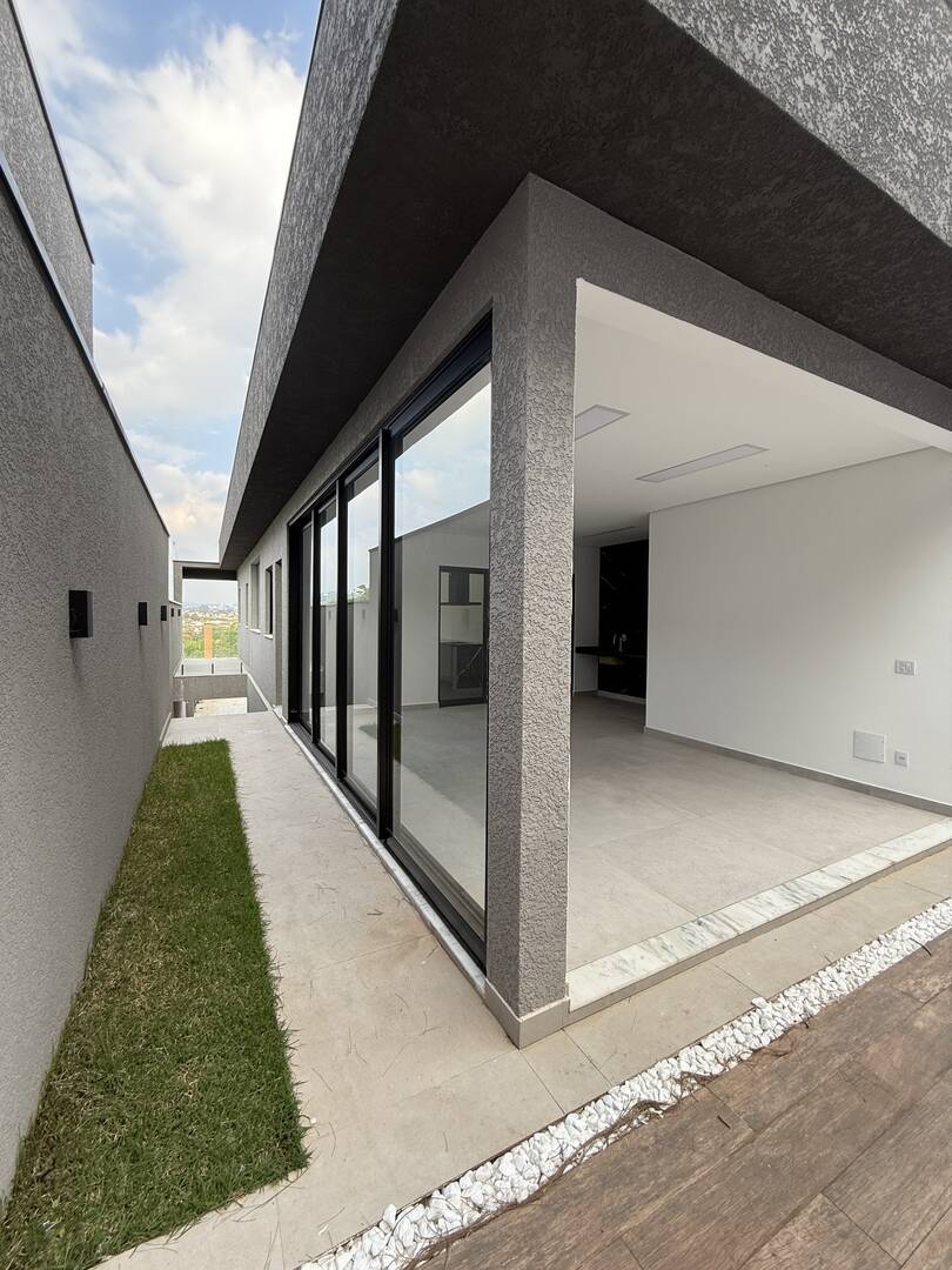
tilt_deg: +0.4
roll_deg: -0.4
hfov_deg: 85.7
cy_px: 635
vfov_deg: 102.1
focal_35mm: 14
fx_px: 513
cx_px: 476
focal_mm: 2.22
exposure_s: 1/110
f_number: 2.2
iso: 50
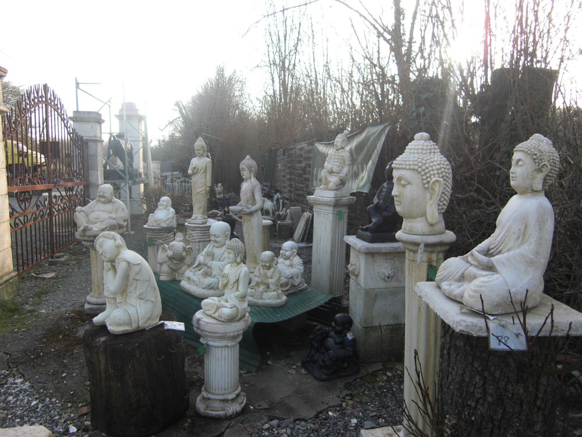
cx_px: 291
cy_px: 218
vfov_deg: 49.7
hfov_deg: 63.4
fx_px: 471
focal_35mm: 28
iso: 50
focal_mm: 4.9
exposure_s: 1/160
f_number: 2.6
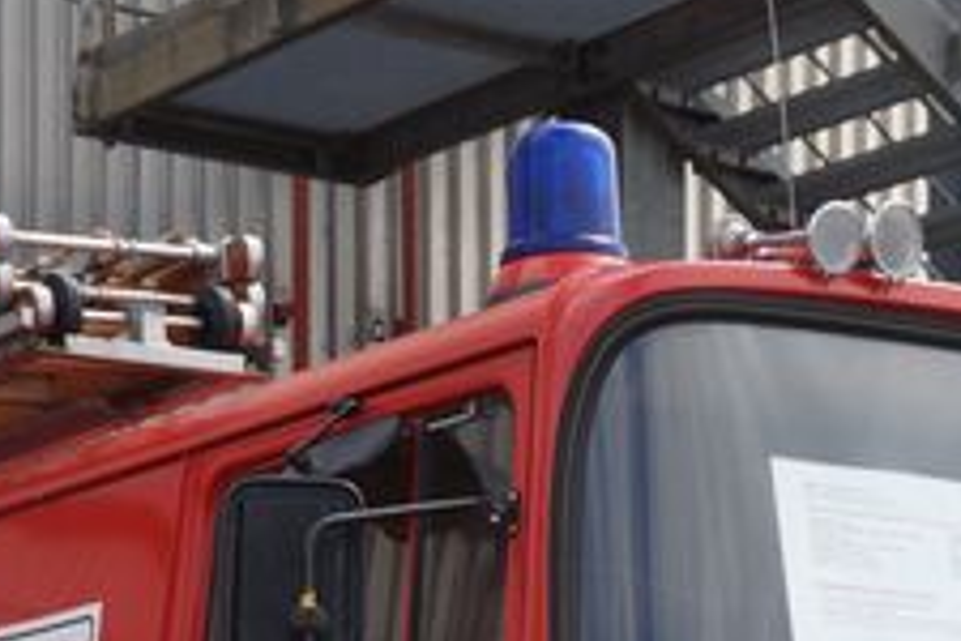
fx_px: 3417
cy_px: 1107
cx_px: 419
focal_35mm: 128
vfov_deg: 10.2
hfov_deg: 16.0
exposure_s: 1/250
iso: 100
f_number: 5
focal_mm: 24
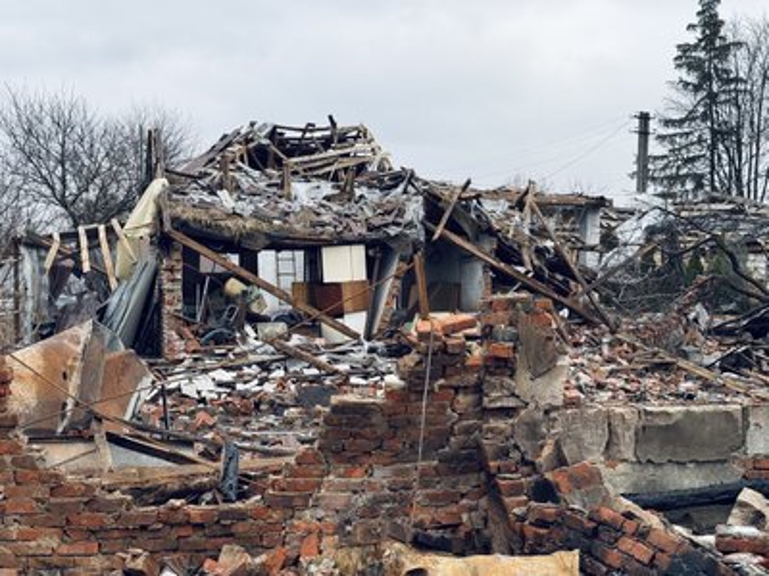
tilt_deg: +0.0
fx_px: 1066
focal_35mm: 48
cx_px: 384
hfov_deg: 39.7
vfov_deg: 30.3
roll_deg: -0.4
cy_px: 288
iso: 64
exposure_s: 1/407
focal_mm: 6.76
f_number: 1.78
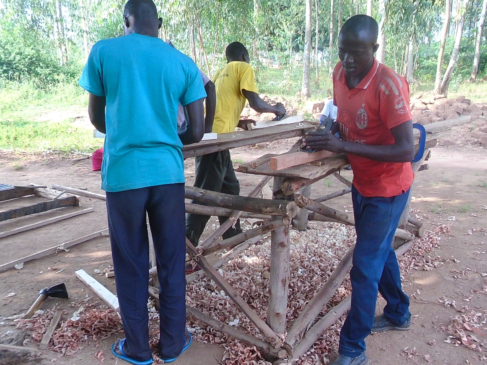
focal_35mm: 36
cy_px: 182
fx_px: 506
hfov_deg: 51.4
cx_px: 244
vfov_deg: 39.7
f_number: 3.8
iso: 400
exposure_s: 1/250
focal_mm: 6.4
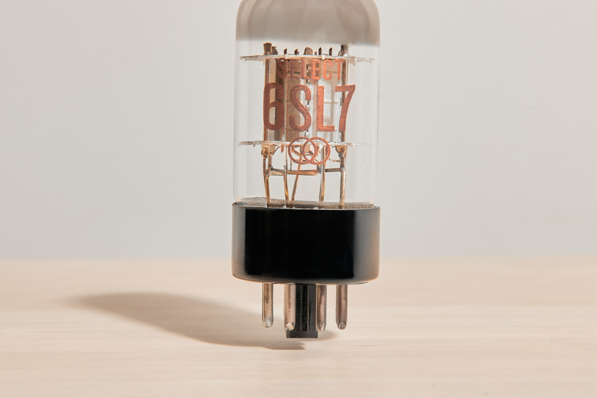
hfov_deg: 19.5
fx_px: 1741
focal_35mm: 105
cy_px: 199
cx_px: 298
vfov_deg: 13.0
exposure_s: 1/200
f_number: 13
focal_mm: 70
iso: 50
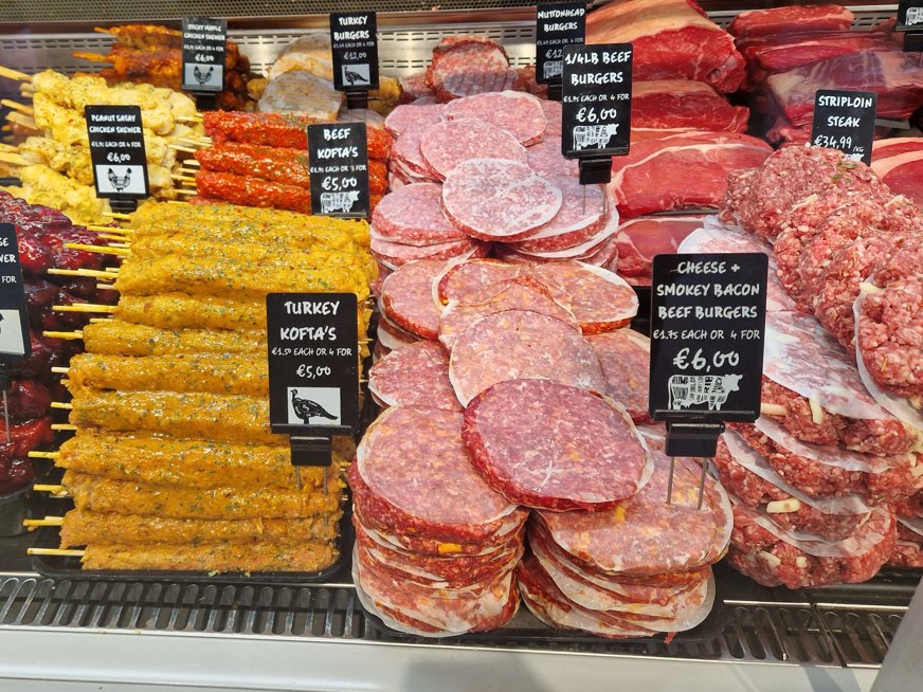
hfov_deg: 61.0
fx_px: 773
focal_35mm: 29
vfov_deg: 47.9
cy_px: 267
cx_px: 361
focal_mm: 5.4
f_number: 1.8
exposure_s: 1/100
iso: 50
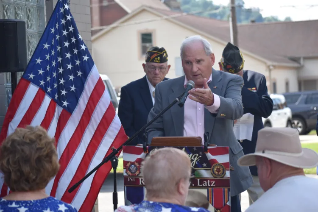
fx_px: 1219
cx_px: 159
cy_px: 106
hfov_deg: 14.9
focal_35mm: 138
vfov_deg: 9.9
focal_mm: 92
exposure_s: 1/500
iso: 250
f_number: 5.6
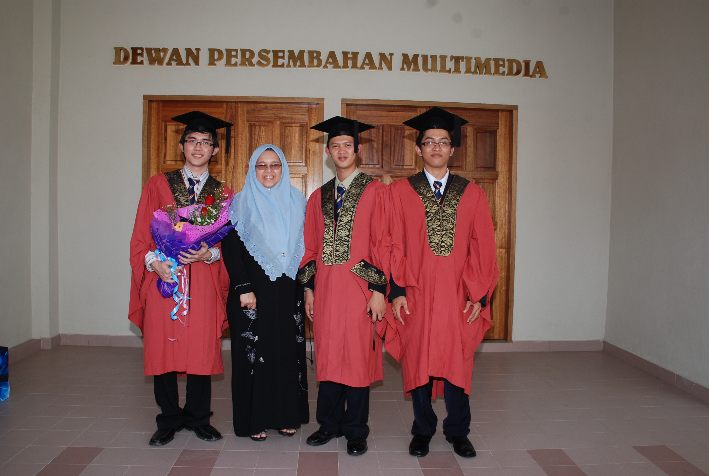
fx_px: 592
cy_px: 238
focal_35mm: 30
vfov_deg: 43.8
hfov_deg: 61.8
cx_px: 354
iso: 200
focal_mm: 20
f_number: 7.1
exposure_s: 1/125
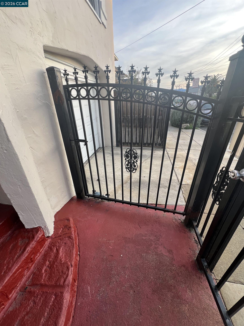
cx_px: 122
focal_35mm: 13
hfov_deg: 89.9
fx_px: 122
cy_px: 163
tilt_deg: -25.5
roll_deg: +1.2
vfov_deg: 106.2
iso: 40
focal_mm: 1.57
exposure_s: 1/99
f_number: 1.8
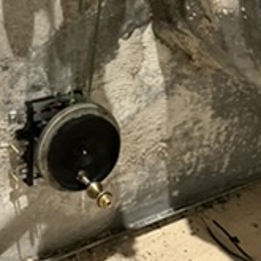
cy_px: -13
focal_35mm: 72
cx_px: 117
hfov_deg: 24.0
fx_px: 614
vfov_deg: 22.8
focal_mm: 3.99
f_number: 1.8
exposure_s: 1/25
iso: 640
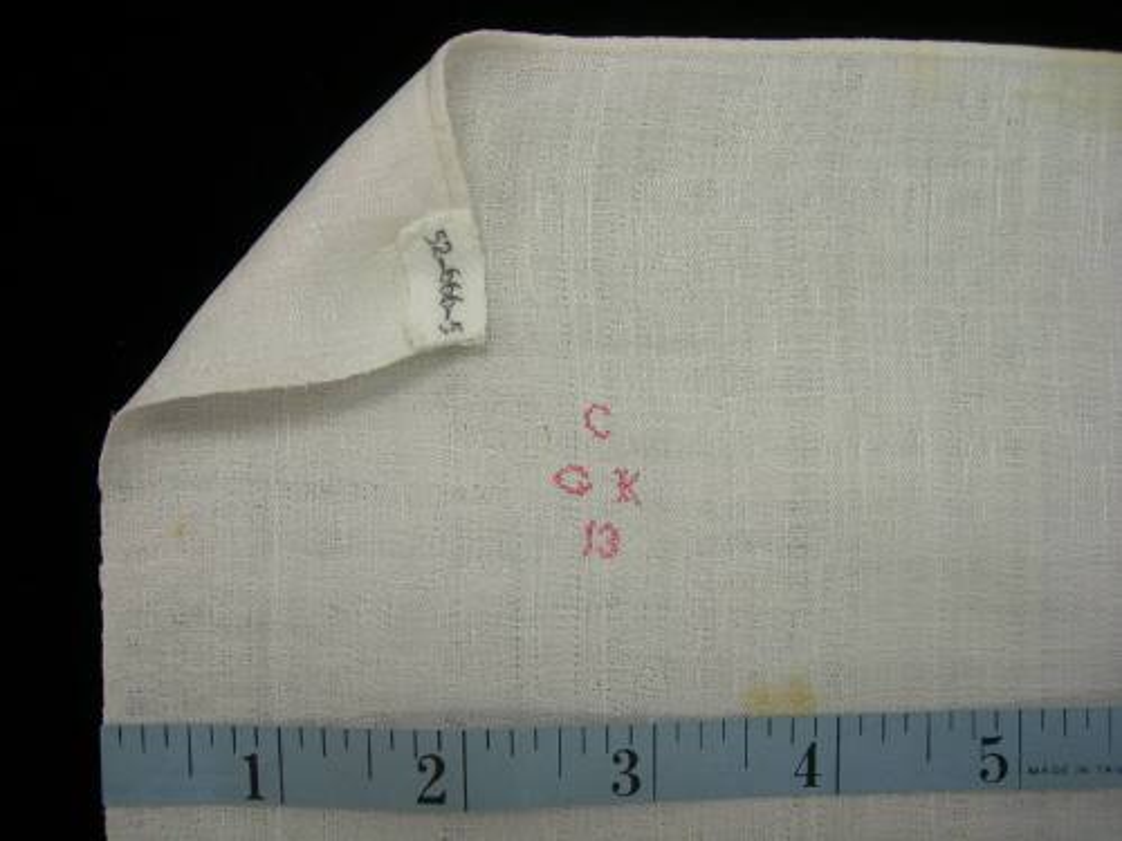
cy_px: 420
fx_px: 1232
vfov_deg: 37.7
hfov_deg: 49.0
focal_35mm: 38
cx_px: 561
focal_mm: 7.8
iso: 50
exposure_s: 1/35.2
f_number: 2.8
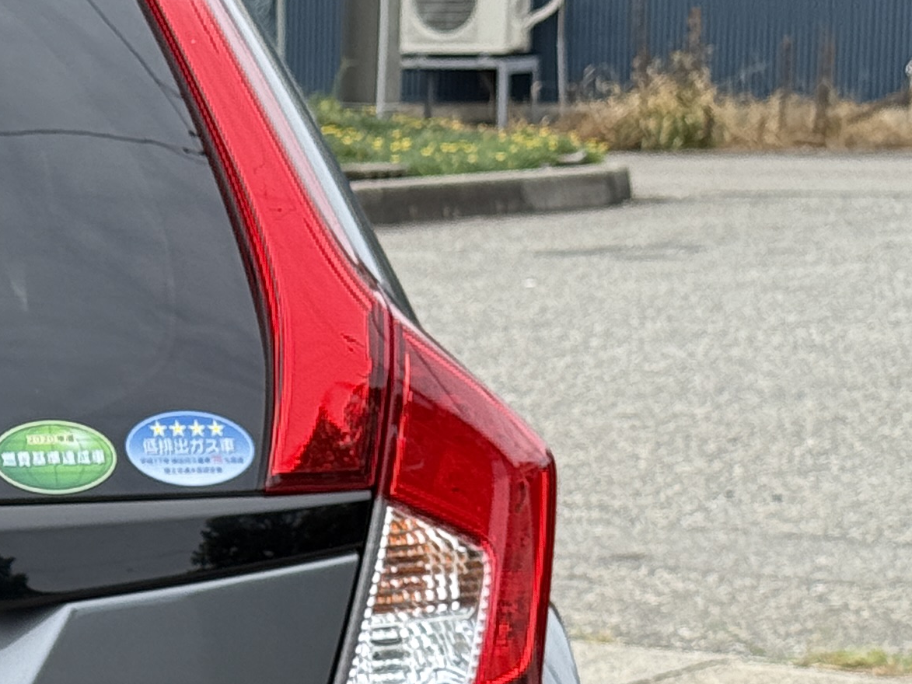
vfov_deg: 8.9
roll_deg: +1.9
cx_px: -593
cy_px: 745
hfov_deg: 11.3
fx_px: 4348
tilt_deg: -9.9
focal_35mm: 165
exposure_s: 1/1838
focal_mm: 6.76
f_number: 1.78
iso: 80
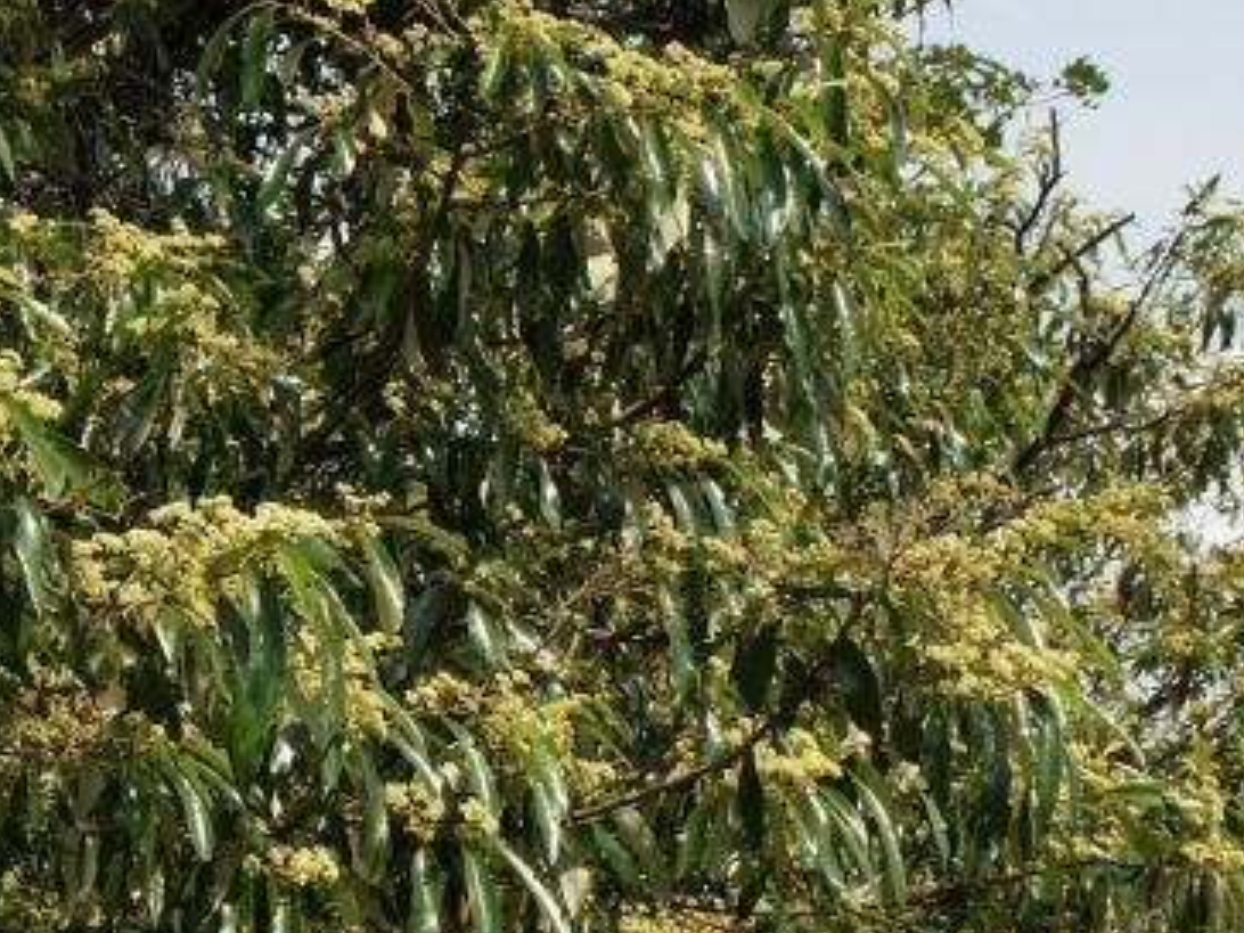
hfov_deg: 20.2
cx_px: 89
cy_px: 629
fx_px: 3414
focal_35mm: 95
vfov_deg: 15.5
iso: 400
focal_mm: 30
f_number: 14
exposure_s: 1/400
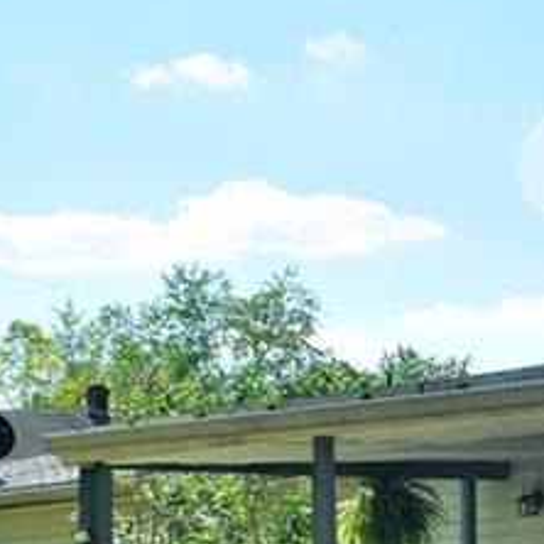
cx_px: 679
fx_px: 2613
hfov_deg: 11.6
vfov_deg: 11.7
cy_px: 566
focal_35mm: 147
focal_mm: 25
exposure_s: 1/200
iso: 100
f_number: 9
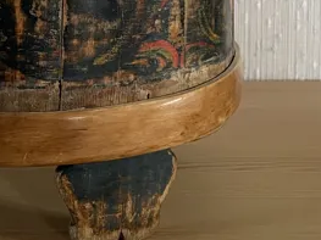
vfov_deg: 17.9
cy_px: -35
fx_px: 732
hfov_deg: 23.8
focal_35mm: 79
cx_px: 15
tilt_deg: -5.7
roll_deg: +0.6
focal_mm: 4.2
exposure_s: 1/60
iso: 160
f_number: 1.6
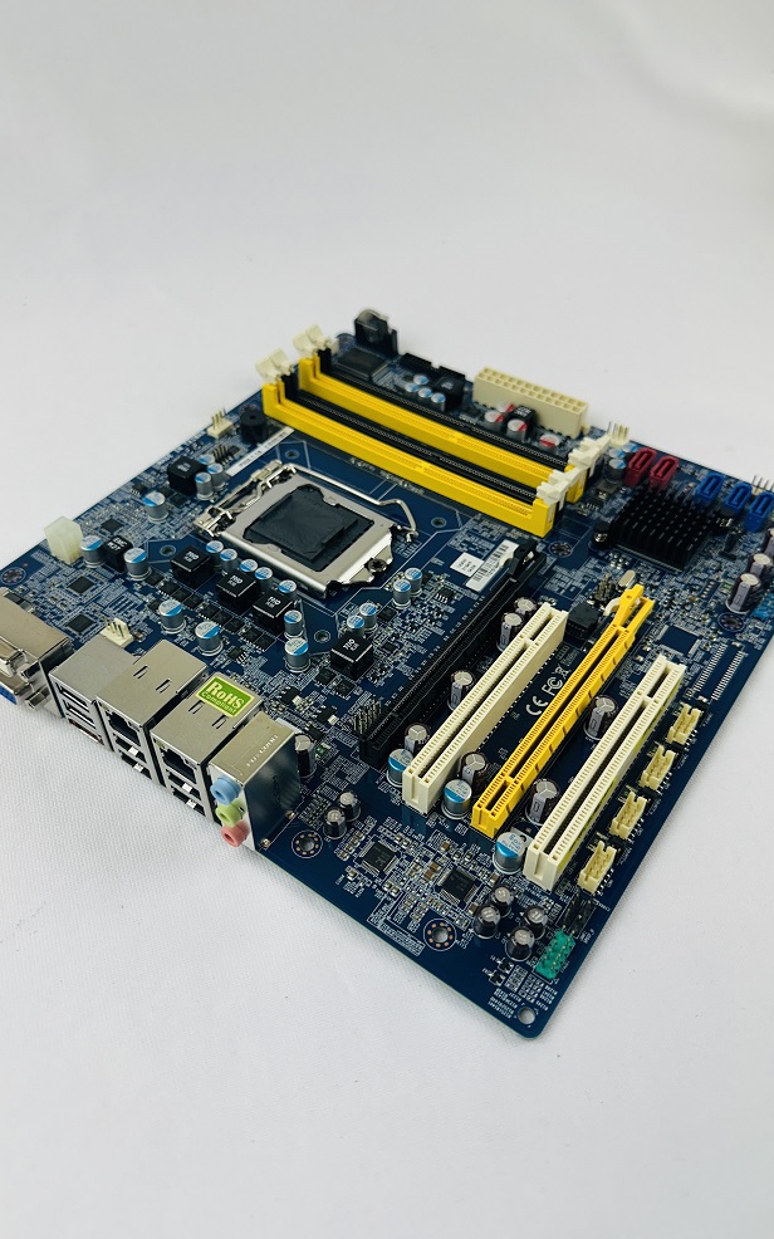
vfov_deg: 70.4
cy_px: 616
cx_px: 366
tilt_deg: -46.6
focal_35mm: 26
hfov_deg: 47.6
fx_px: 878
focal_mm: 6.86
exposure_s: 1/120
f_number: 1.78
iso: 50
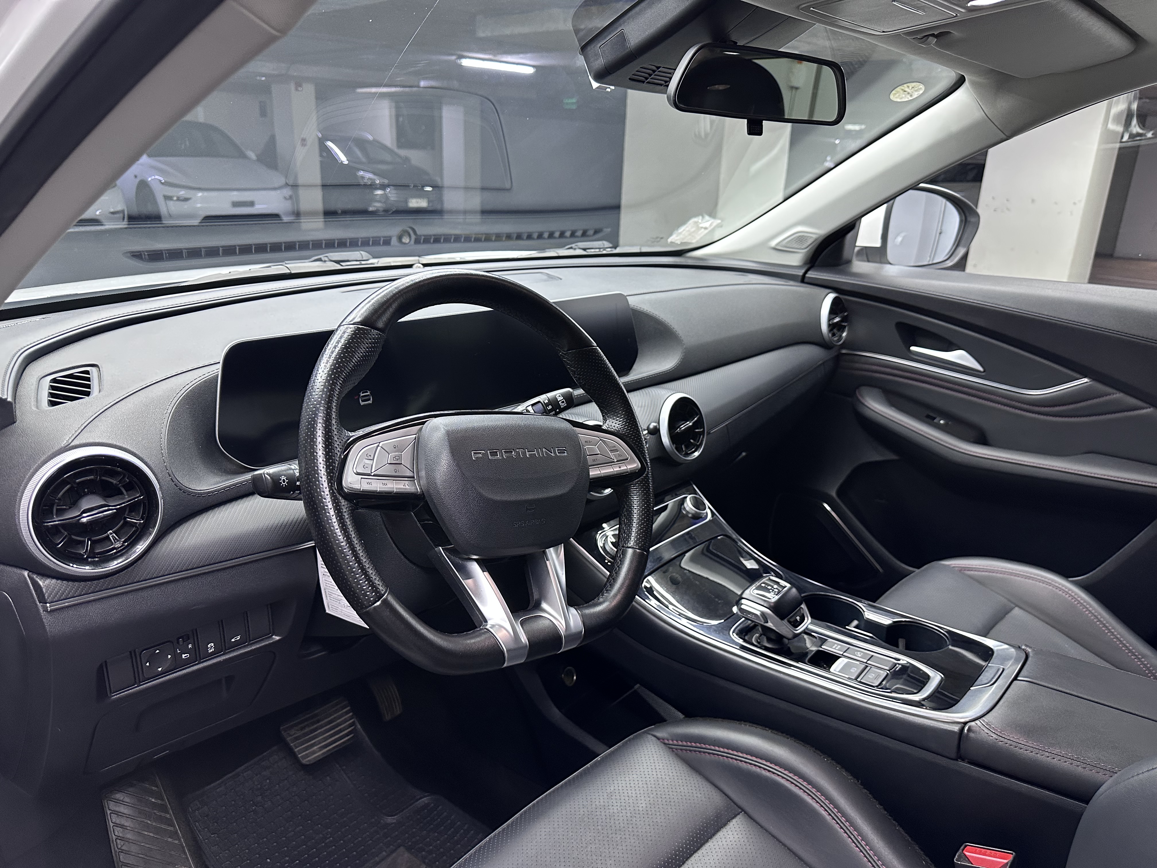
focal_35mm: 24
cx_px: 578
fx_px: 802
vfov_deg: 56.8
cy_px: 434
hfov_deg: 71.6
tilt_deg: -19.2
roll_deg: -1.9
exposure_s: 1/50
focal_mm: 6.86
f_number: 1.78
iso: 320
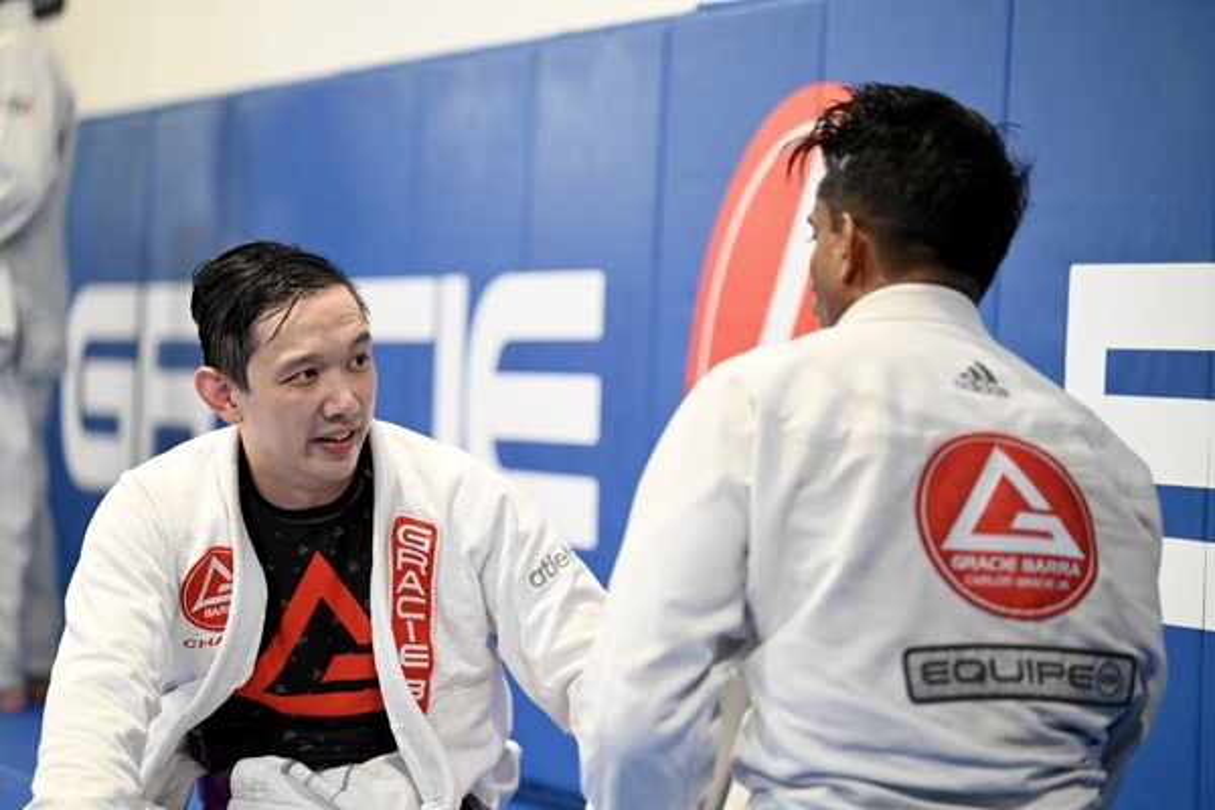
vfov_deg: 9.8
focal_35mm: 140
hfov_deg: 14.7
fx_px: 4725
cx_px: 608
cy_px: 405
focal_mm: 140
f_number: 2.8
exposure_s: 1/500
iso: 12800
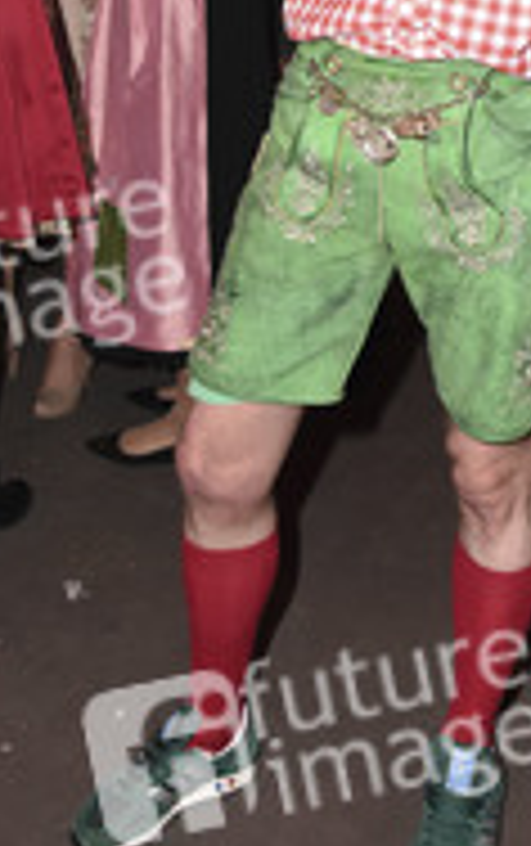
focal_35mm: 65
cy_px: 63
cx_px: 446
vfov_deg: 30.0
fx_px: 1500
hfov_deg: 19.8
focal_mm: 20
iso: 1600
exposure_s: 1/160
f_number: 4.5
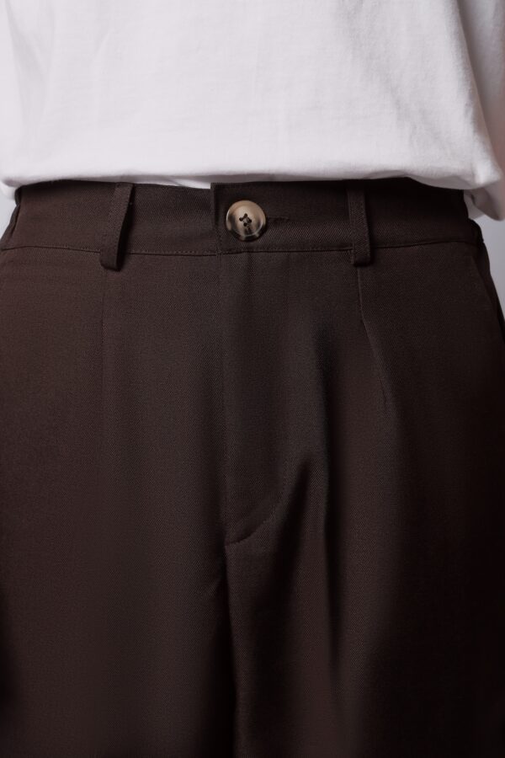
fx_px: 1304
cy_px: 379
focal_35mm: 62
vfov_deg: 32.4
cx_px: 252
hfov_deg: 21.9
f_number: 6.4
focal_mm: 41.4
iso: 500
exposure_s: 1/125
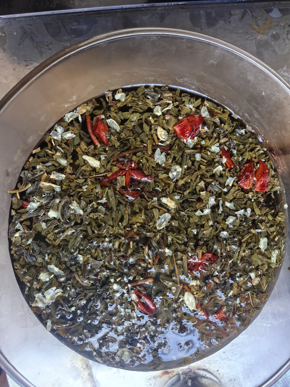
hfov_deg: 51.4
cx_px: 145
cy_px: 194
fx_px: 302
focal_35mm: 27
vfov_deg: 65.3
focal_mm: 6.35
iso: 250
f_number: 4
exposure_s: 1/50
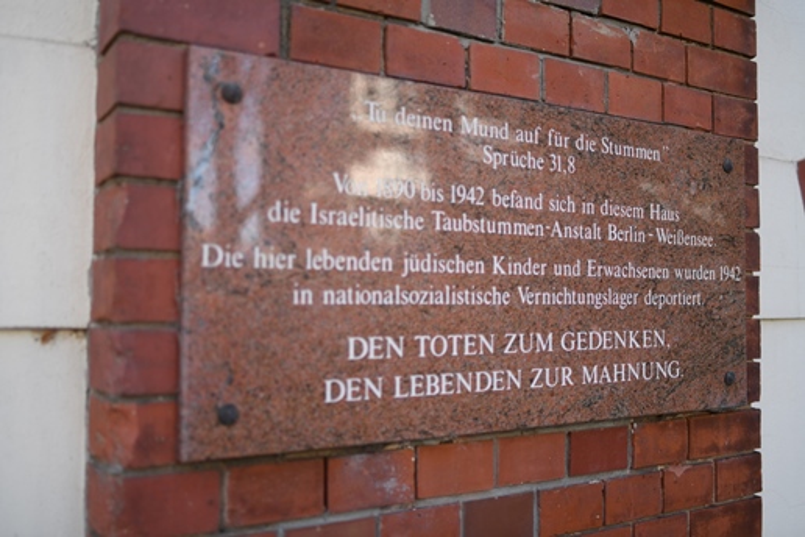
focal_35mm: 35
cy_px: 268
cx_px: 402
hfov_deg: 54.4
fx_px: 783
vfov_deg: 37.9
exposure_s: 1/400
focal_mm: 35
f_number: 1.8
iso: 100
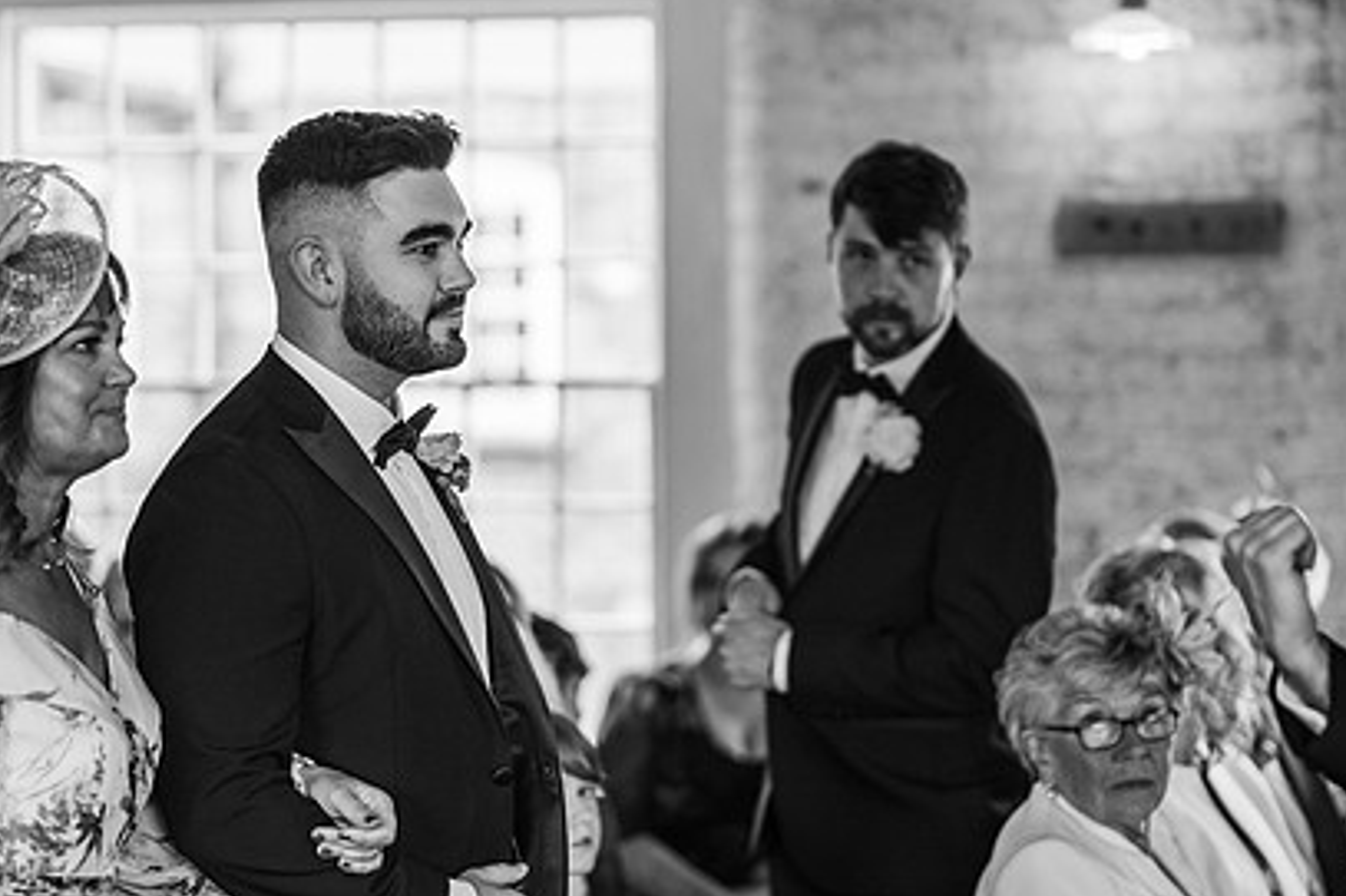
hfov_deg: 16.9
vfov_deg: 11.3
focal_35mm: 121
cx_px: 579
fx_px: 4522
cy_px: 403
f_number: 2
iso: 160
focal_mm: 85
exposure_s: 1/200
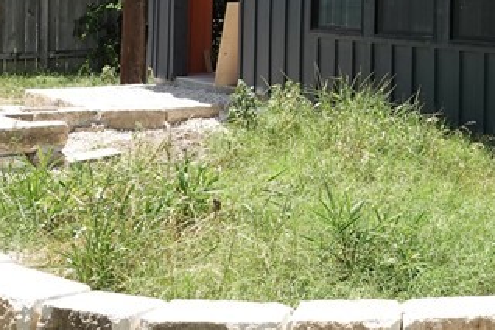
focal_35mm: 82
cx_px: 532
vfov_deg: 16.2
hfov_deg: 23.4
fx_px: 1127
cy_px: -25
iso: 100
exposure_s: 1/400
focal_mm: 8.8
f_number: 4
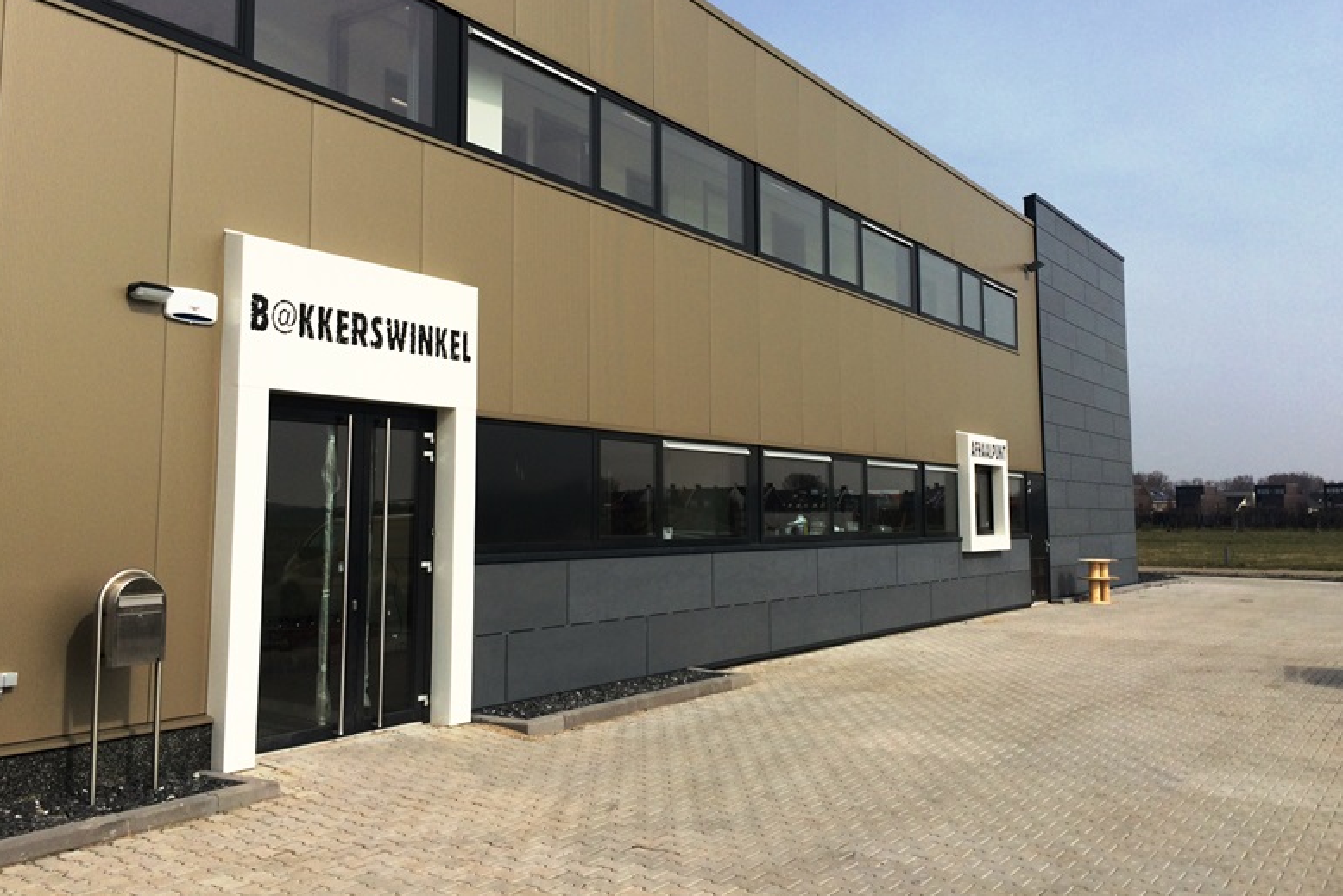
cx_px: 680
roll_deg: +0.7
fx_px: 1157
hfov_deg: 60.3
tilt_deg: +5.5
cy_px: 390
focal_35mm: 31
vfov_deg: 42.3
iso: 32
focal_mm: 4.15
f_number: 2.2
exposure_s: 1/3425
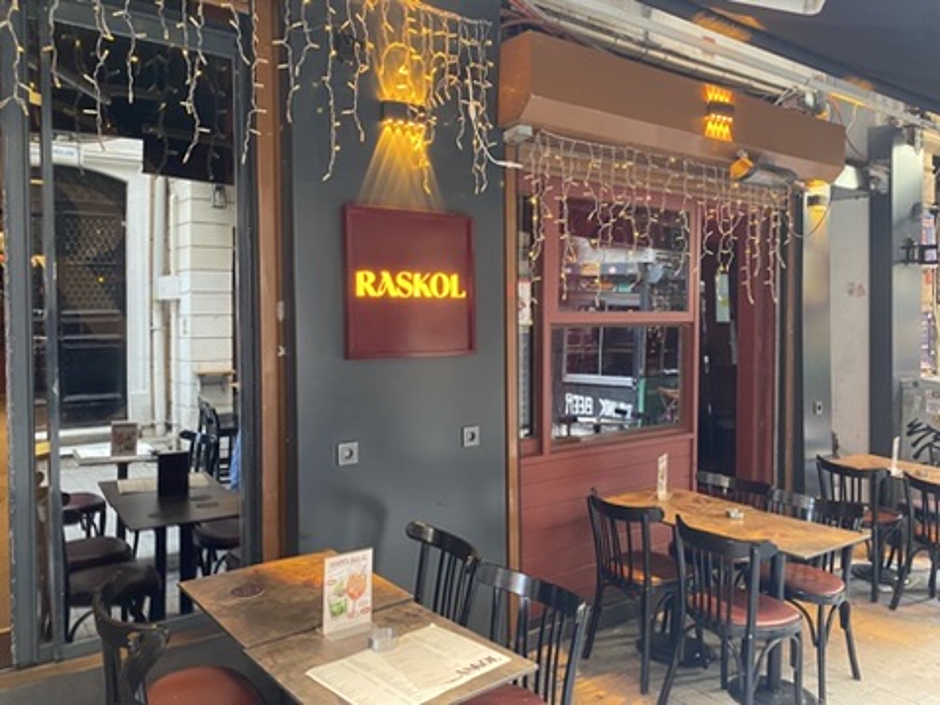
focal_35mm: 26
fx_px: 706
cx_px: 470
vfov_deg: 53.1
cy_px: 352
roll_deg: +0.0
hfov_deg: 67.3
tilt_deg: -3.1
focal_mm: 4.25
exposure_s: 1/60
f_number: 1.8
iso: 500
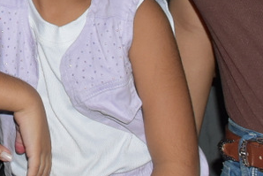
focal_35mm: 155
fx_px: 1133
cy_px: -162
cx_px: -101
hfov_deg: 12.7
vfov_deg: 8.5
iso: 1600
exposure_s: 1/60
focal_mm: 22
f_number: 5.6
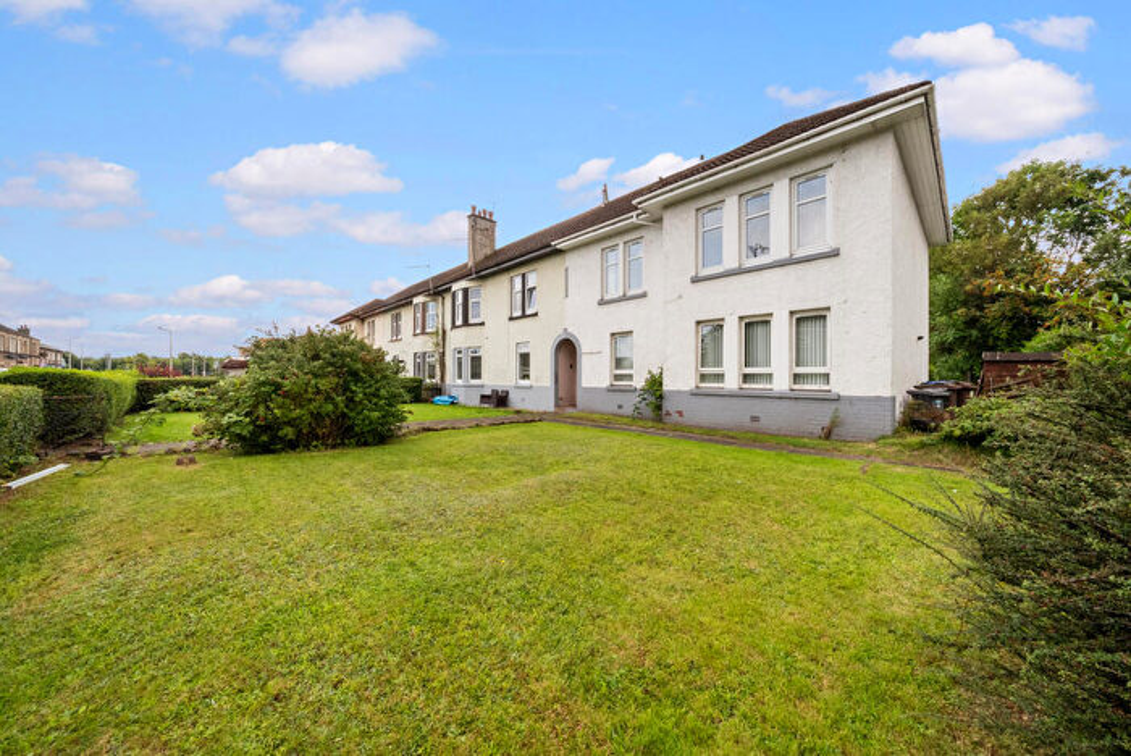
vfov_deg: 90.1
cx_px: 566
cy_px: 378
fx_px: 377
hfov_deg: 112.6
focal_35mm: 12
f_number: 22
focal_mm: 12
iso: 1000
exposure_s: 1/100
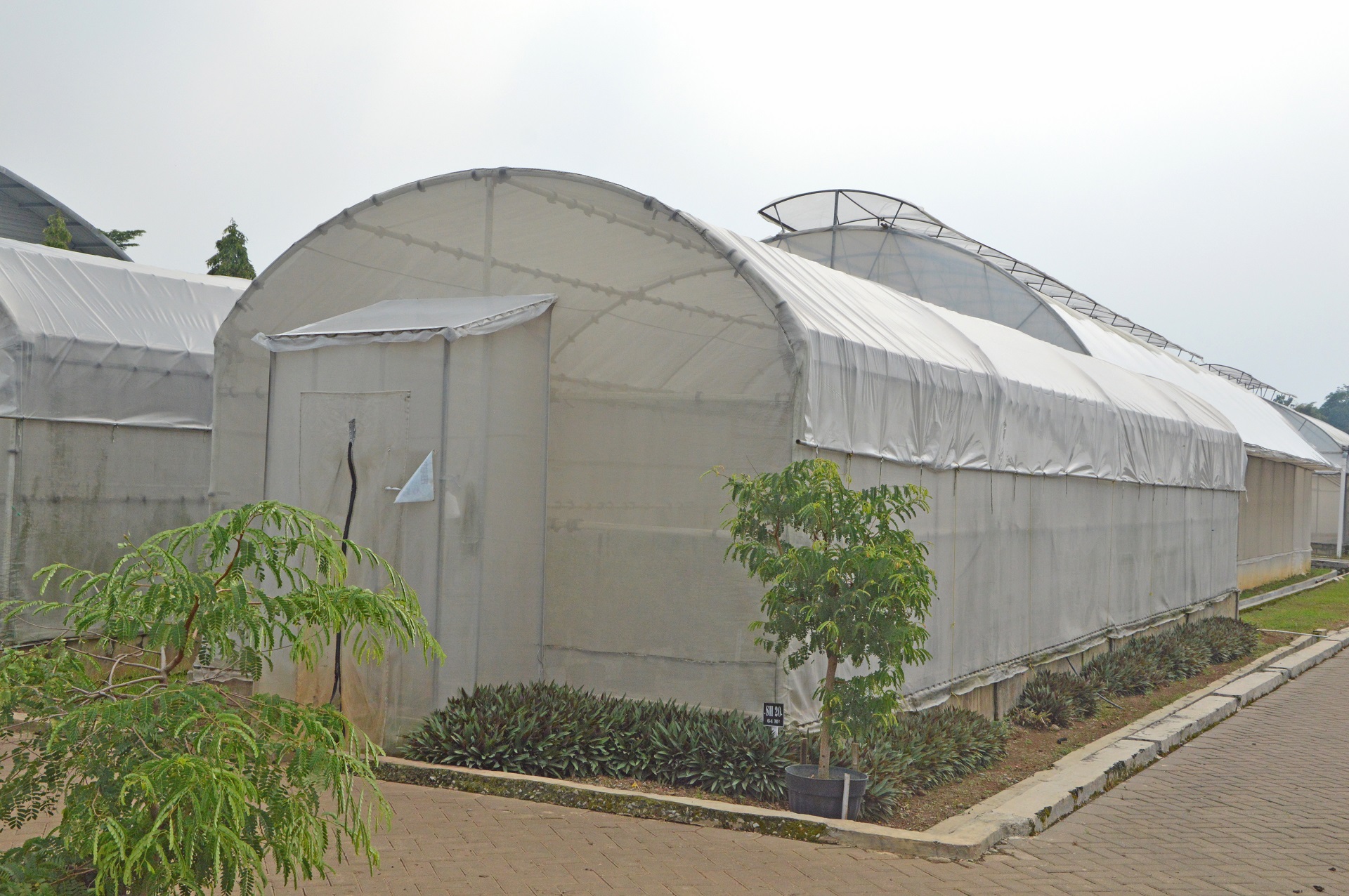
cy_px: 448
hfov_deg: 46.4
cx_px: 674
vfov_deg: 31.8
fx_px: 1572
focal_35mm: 42
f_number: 10
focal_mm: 28
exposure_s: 1/1600
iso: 800
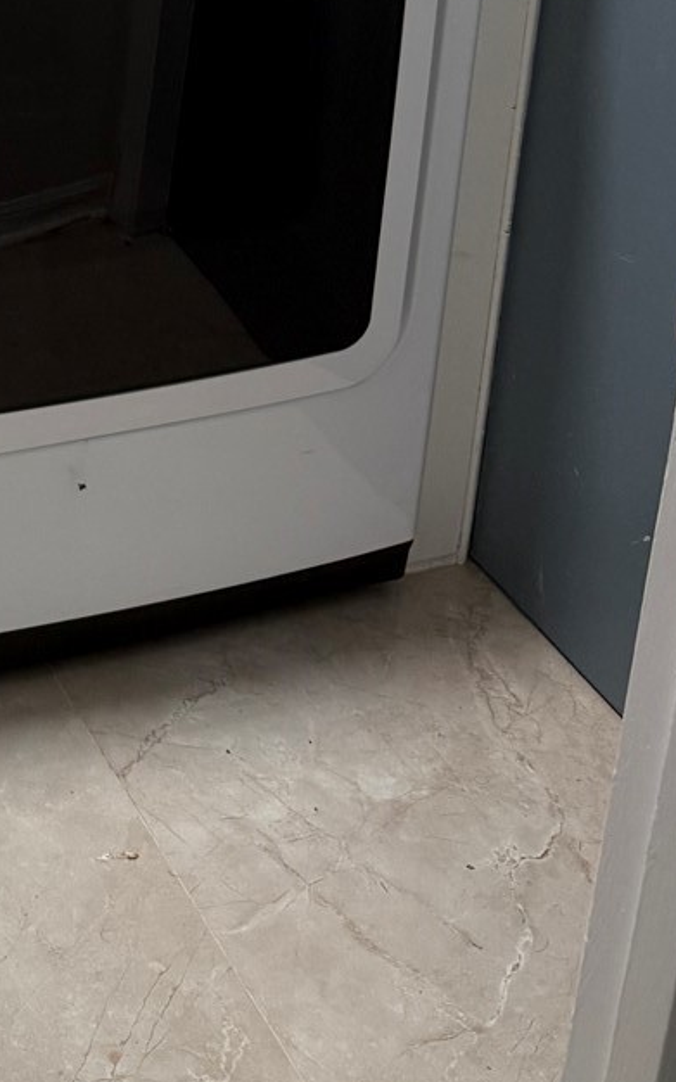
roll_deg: +0.6
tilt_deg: -18.2
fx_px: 1917
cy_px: -164
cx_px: -313
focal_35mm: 65
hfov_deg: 18.0
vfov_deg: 28.1
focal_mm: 6.76
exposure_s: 1/89
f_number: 1.78
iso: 200
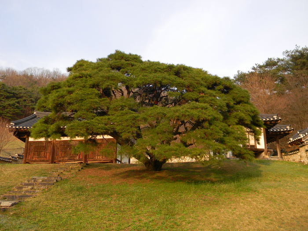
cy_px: 116
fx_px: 320
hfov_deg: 51.4
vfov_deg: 39.7
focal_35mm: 36
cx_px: 154
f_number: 3.7
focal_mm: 6.4
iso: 80
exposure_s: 1/160
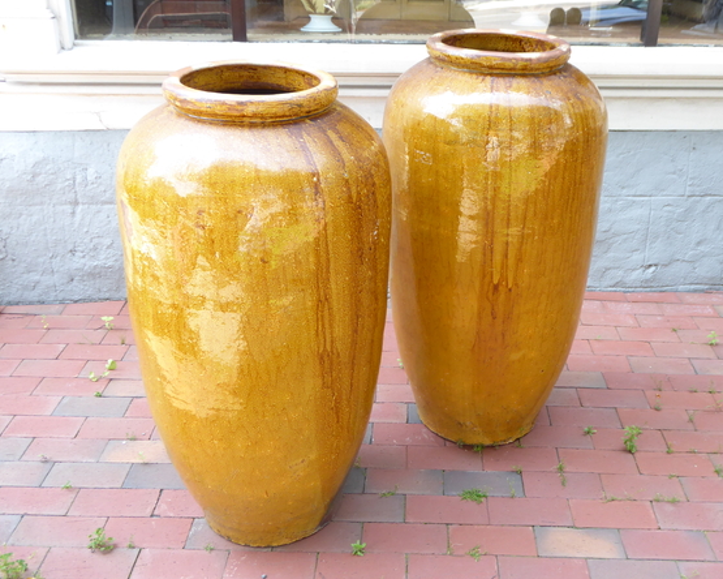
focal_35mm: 38
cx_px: 390
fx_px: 813
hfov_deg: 47.9
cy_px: 287
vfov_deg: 39.2
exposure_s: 1/60
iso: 200
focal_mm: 6.3
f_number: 3.7
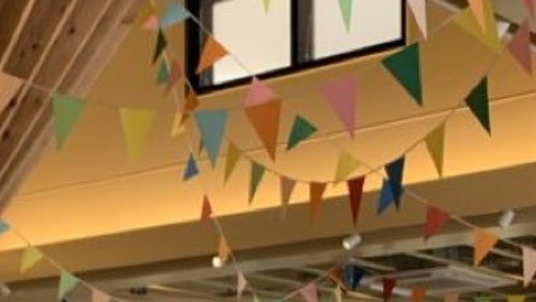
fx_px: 1407
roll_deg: +0.1
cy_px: 471
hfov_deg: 21.4
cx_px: 394
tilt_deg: +2.6
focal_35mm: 99
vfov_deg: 11.6
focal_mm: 4.25
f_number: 1.8
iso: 50
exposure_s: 1/121
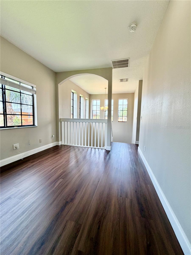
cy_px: 128
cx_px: 96
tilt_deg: -4.7
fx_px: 103
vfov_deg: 102.1
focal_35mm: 14
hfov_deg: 85.7
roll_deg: -1.7
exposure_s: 1/120
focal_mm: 2.22
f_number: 2.2
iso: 100
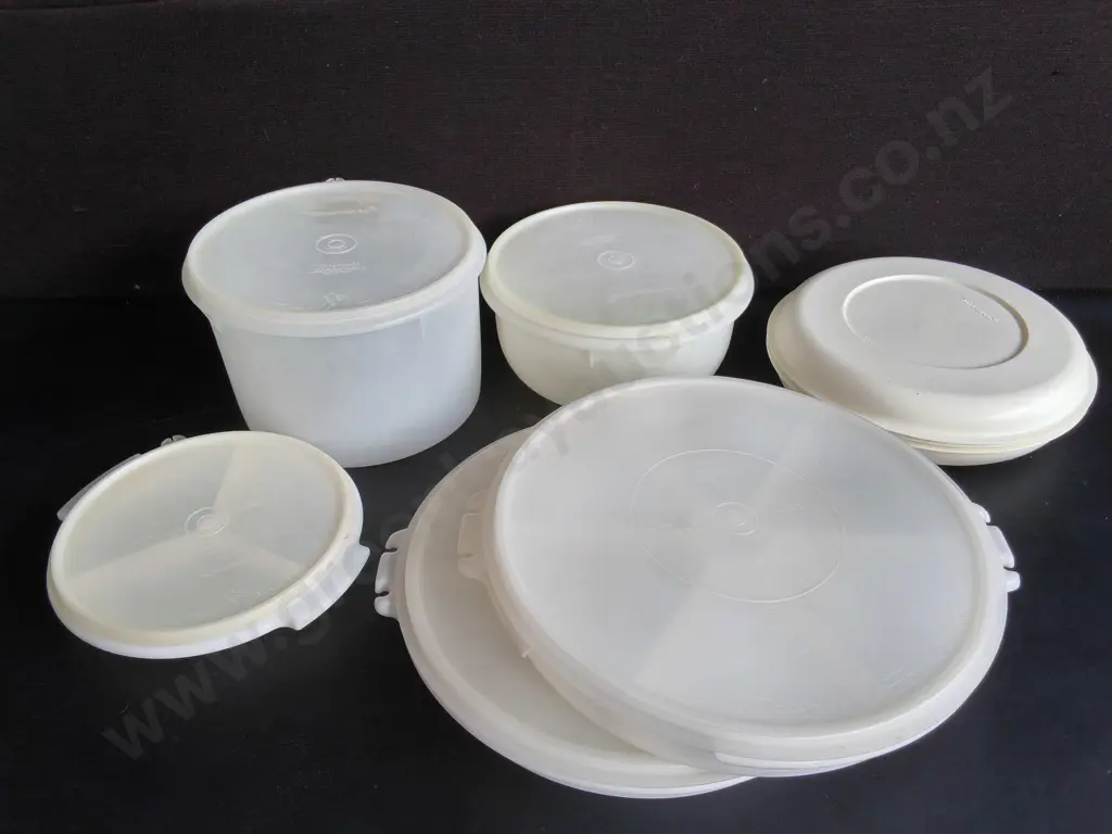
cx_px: 556
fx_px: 867
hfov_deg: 65.3
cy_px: 417
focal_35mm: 27
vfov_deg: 51.4
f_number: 2
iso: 64
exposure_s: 1/100
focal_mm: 2.87
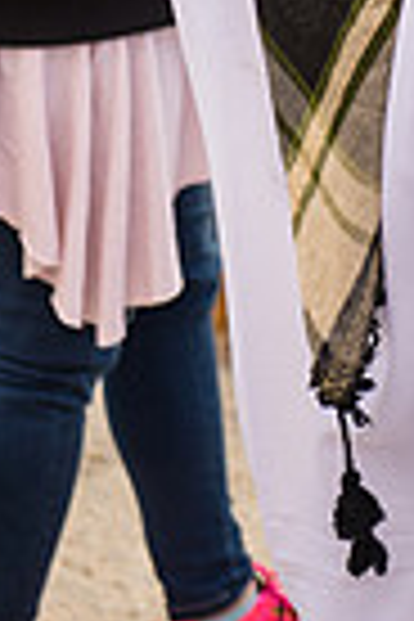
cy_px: -292
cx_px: 495
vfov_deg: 8.8
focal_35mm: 229
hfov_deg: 6.0
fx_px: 3950
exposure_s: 1/1000
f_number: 2.8
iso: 200
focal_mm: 70
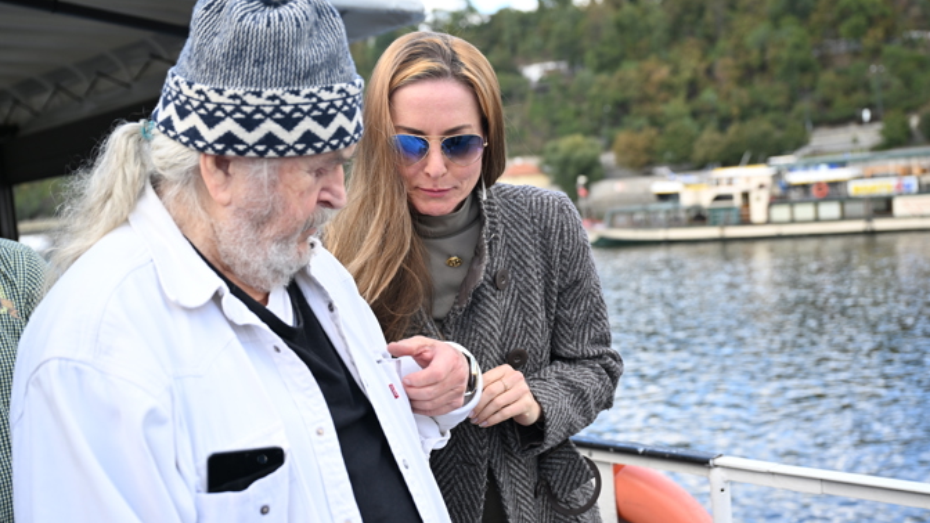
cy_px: 278
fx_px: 1060
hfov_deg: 47.4
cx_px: 473
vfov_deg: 27.7
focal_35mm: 43
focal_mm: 40
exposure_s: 1/800
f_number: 3.5
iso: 400
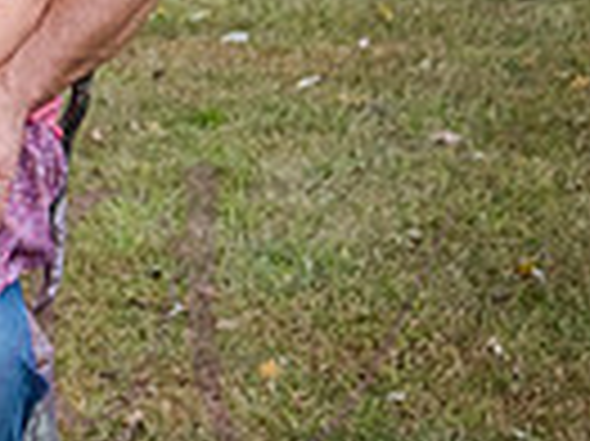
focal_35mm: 207
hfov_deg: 9.2
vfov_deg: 7.1
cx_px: -446
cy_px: -79
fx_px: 3525
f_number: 4.2
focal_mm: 46
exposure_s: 1/640
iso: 400
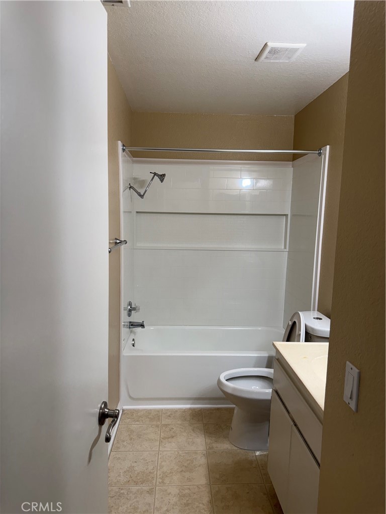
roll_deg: -0.7
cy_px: 257
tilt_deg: -6.4
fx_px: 357
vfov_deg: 71.6
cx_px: 193
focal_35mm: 24
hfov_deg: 56.8
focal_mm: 6.76
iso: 100
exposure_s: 1/120
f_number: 1.78
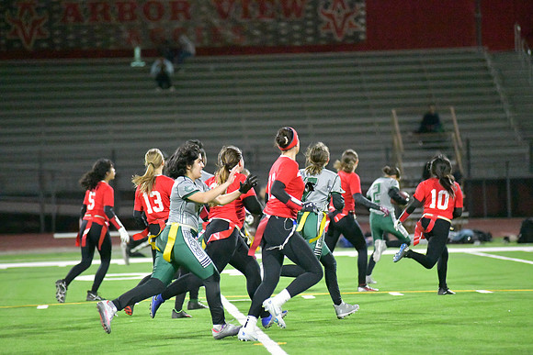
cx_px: 266
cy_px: 178
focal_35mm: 200
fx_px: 2962
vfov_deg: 6.9
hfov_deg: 10.3
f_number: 3.2
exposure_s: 1/2500
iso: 25600
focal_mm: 200
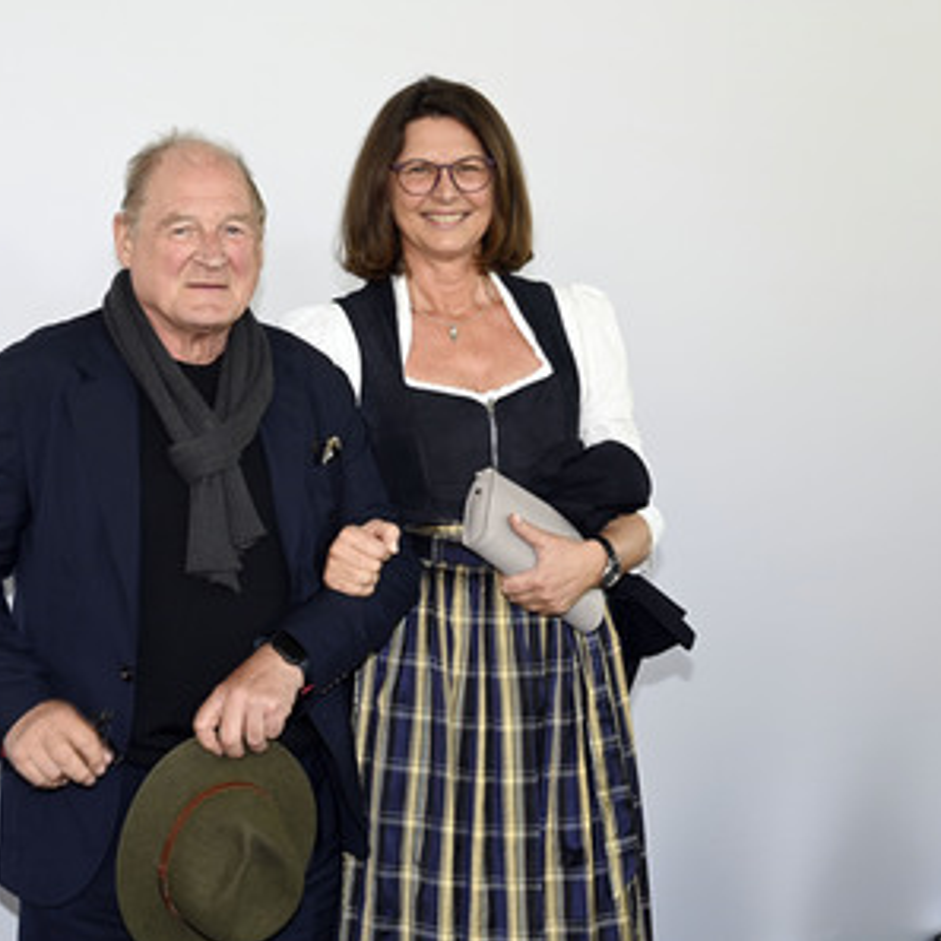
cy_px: 472
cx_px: 334
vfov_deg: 22.8
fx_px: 2337
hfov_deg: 22.7
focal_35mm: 76
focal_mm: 59
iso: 640
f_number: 6.3
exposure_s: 1/125
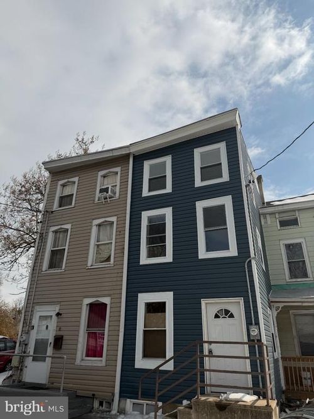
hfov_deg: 56.8
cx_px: 157
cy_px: 210
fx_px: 290
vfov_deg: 71.6
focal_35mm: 24
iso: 80
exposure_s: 1/10309
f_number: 1.78
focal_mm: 6.76
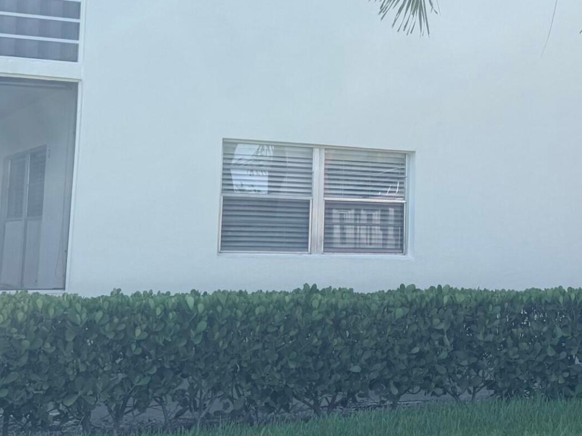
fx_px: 1143
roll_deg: -1.3
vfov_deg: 21.4
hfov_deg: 28.1
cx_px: 440
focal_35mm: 68
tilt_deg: +8.2
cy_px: 92
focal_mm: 6.76
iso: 100
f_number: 1.78
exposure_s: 1/1812
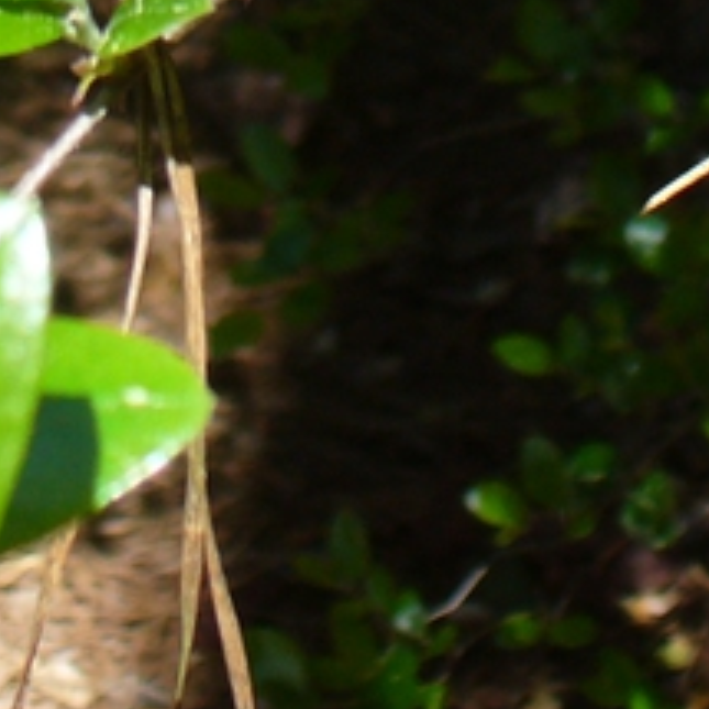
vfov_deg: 10.6
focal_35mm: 156
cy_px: -501
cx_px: 462
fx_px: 3615
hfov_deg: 11.2
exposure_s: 1/250
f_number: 2.8
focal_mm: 6.1
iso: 80
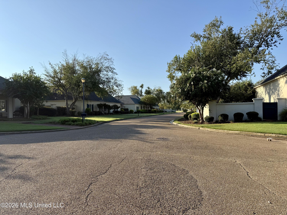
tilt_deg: +1.4
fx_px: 199
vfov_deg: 56.8
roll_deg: +0.6
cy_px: 108
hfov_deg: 71.6
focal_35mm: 24
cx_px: 144
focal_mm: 6.76
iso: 80
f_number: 1.78
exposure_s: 1/3759
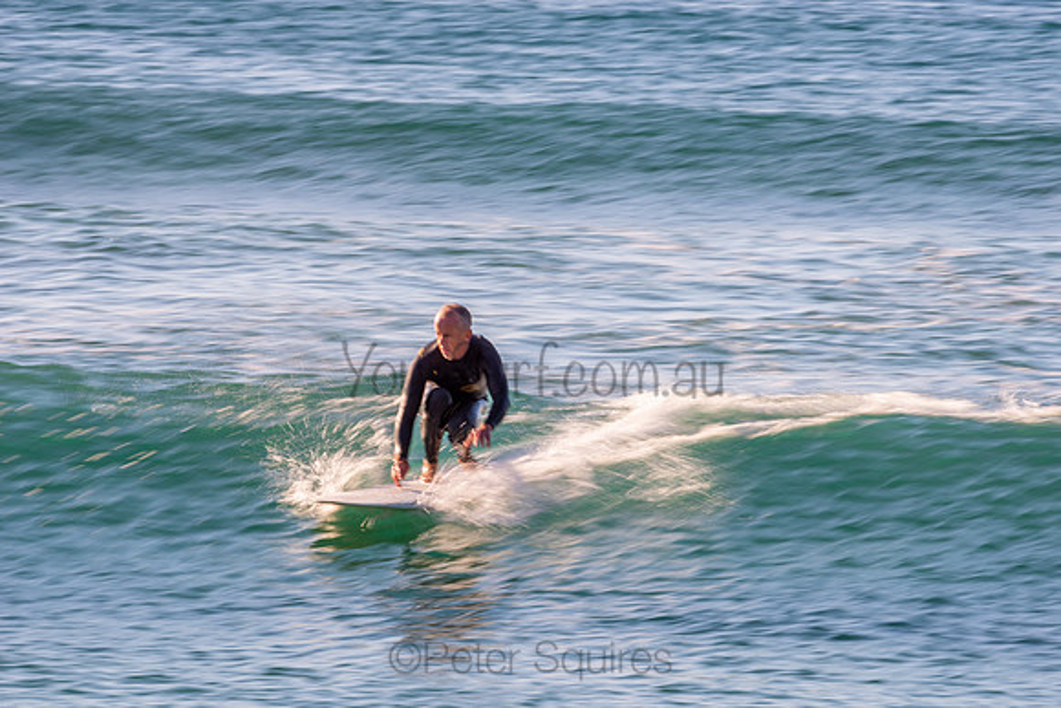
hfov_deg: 4.1
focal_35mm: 500
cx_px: 530
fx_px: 14739
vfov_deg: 2.8
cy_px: 354
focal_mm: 500
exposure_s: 1/25
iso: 64
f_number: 22
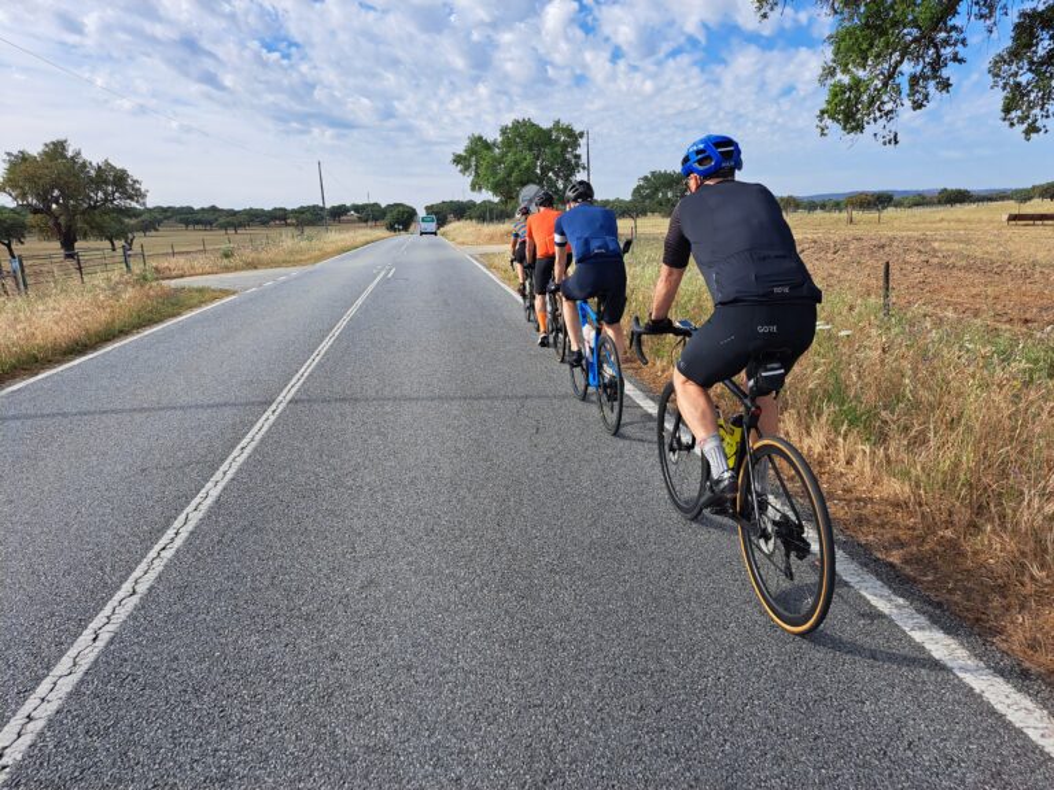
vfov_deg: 56.8
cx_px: 527
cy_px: 395
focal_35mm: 24
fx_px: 731
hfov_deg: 71.6
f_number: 1.8
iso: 50
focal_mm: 5.23
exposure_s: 1/1377
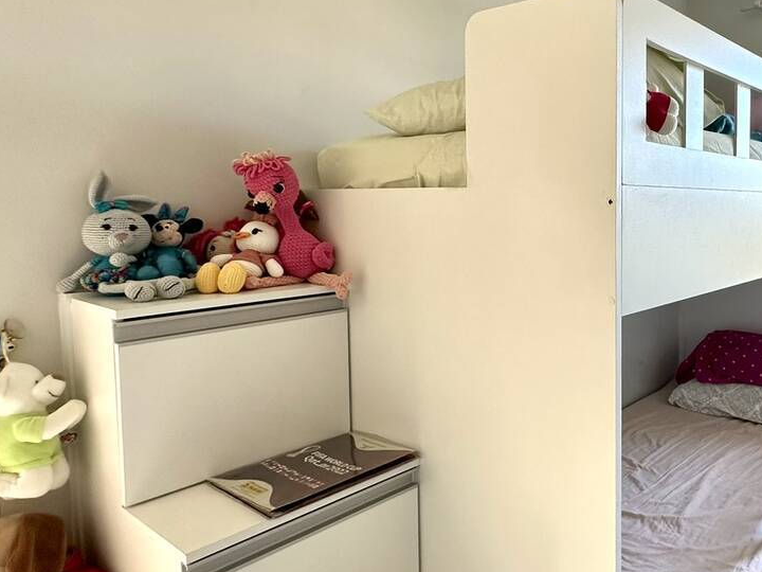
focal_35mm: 28
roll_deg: -0.4
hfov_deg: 58.0
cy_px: 239
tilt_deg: -3.1
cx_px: 623
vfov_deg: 49.5
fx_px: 616
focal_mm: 2.22
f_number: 2.2
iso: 200
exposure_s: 1/99
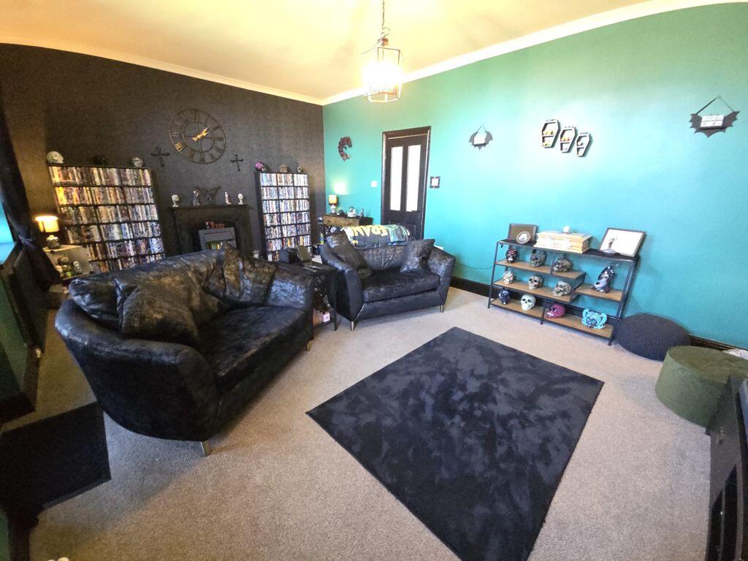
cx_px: 374
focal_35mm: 13
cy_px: 280
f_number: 2.2
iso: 1250
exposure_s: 1/24
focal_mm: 2.2
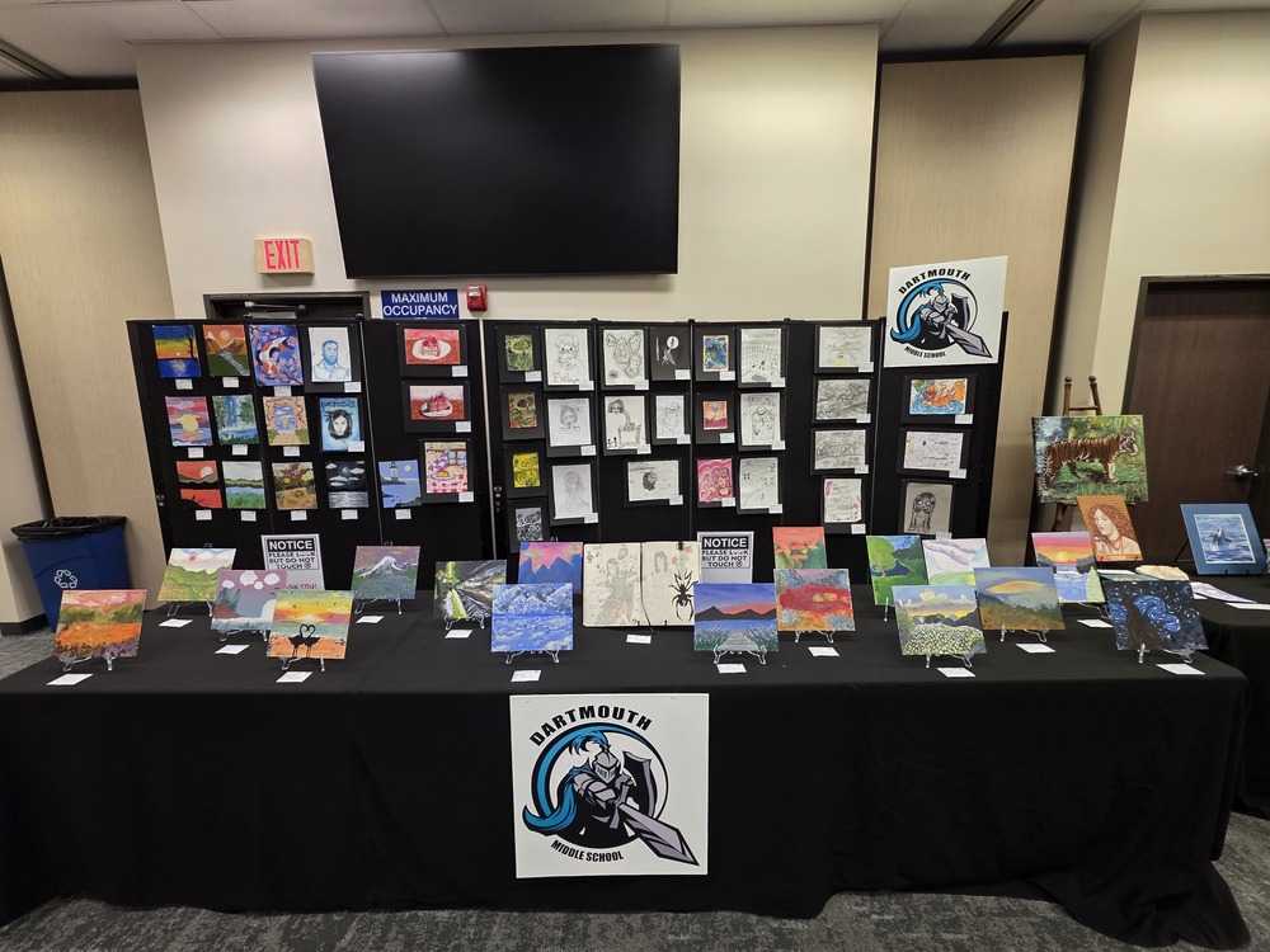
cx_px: 635
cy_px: 476
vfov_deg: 89.9
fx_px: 477
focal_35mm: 13
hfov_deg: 106.2
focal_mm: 2.2
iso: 200
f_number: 1.9
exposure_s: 1/60
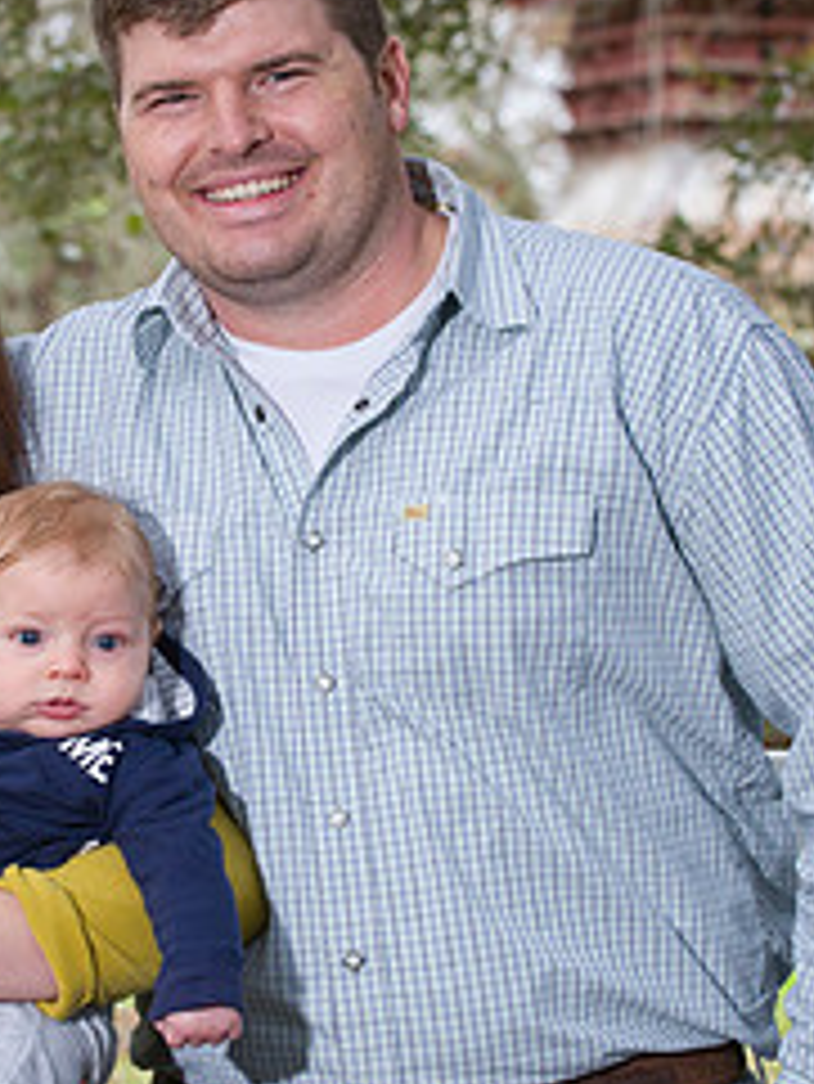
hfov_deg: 7.5
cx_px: 153
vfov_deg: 9.9
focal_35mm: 199
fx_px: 6234
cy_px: 544
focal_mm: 86
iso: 800
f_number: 5.6
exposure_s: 1/125
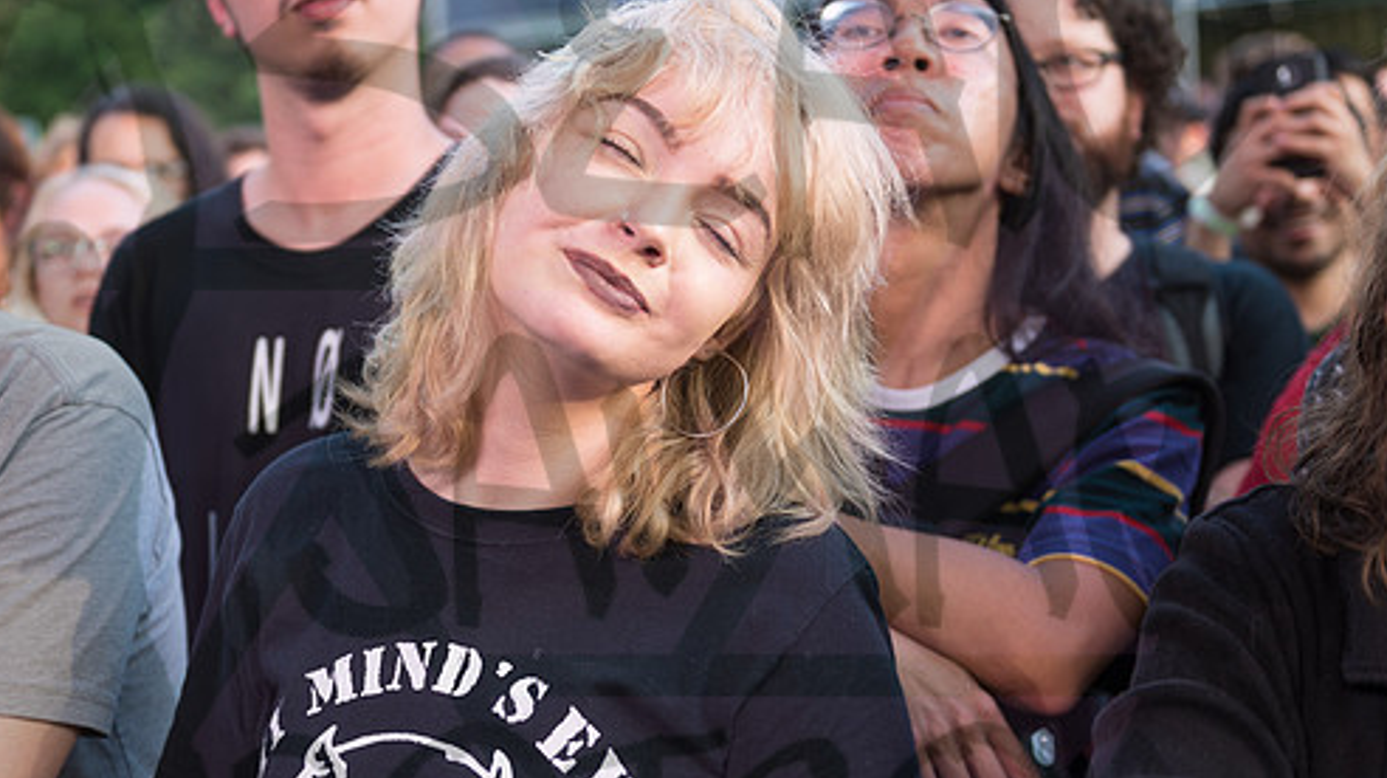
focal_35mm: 62
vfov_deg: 19.3
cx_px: 613
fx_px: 2279
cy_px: 478
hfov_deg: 33.8
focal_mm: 40
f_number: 2.8
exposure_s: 1/160
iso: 200
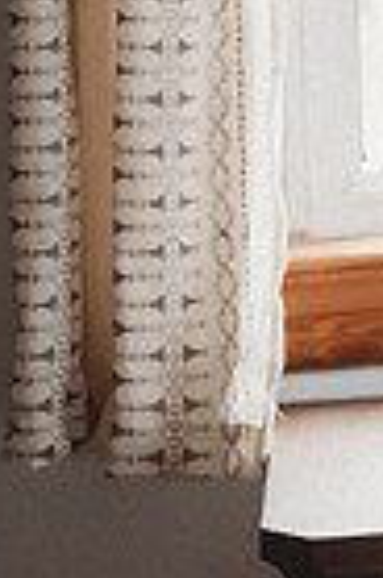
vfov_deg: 11.3
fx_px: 2903
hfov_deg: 6.8
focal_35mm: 181
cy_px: -2
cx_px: 1130
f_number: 2.8
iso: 400
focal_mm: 42
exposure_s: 1/125
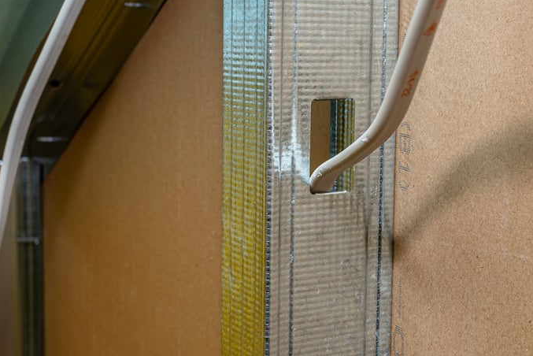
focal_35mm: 62
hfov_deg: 32.4
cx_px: 282
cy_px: 149
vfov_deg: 21.9
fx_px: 918
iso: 100
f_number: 8
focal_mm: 35
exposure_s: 1/60
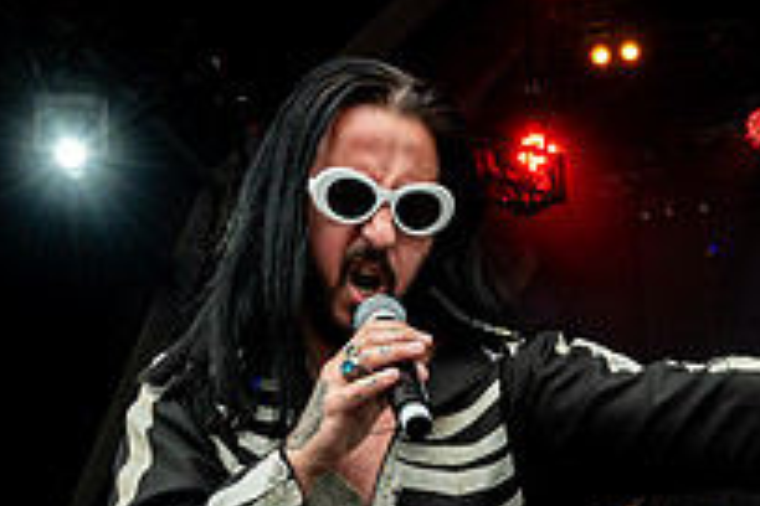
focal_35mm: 88
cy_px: 604
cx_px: 414
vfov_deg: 15.0
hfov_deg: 23.1
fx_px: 1858
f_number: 4.5
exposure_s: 1/500
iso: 320
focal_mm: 26
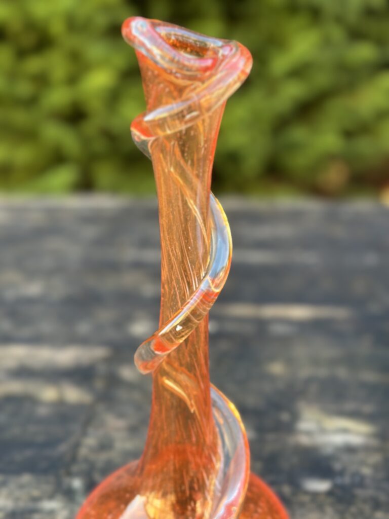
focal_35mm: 48
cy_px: 260
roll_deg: +0.5
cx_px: 194
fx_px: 719
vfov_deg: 39.7
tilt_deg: -21.4
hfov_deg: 30.3
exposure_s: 1/113
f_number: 1.78
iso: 125
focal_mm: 6.86
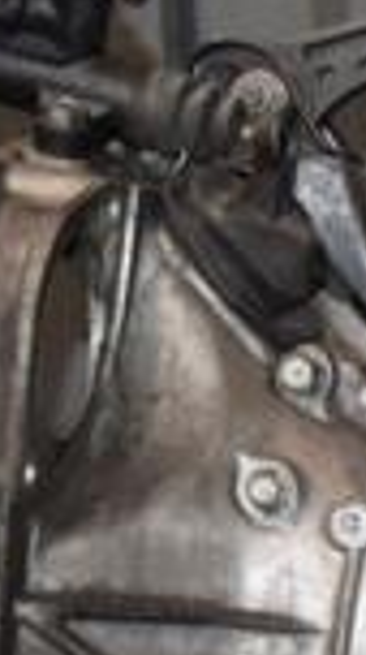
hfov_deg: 5.8
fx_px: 3449
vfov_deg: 10.8
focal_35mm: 199
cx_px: 900
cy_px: 560
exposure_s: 1/60
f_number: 5
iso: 800
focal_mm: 32
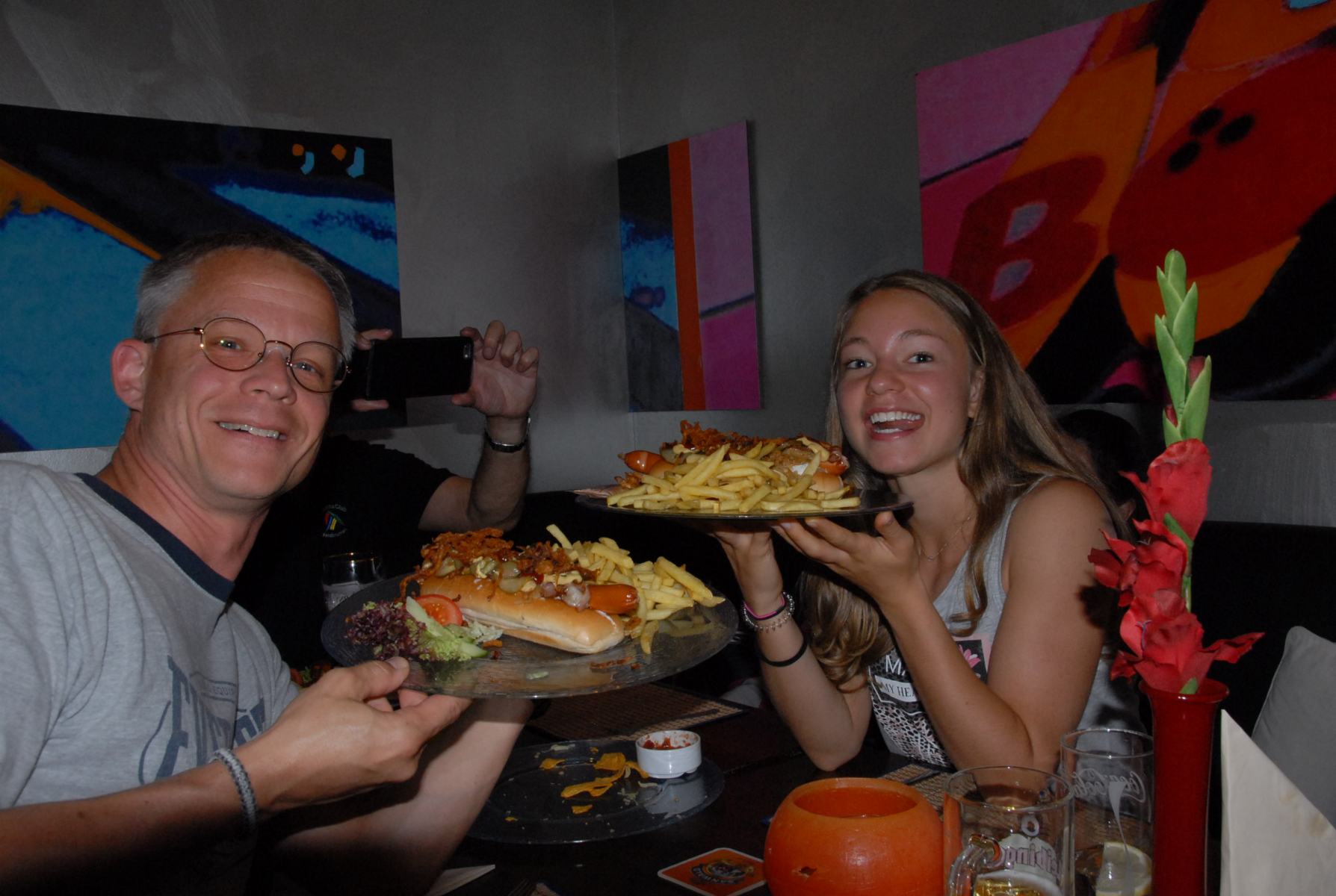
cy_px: 448
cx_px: 668
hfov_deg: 61.8
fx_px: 1116
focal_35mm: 30
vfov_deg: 43.8
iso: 640
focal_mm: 20
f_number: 11
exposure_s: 1/60
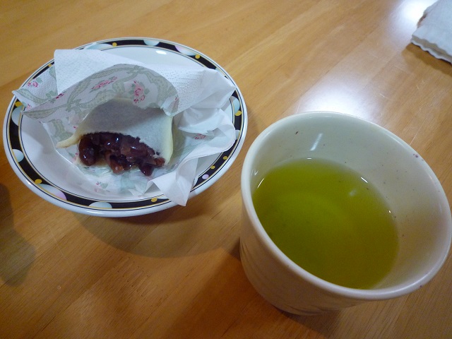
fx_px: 326
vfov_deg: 54.9
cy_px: 170
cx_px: 226
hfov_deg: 69.4
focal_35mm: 25
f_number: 2.8
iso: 250
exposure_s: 1/30
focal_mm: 4.4
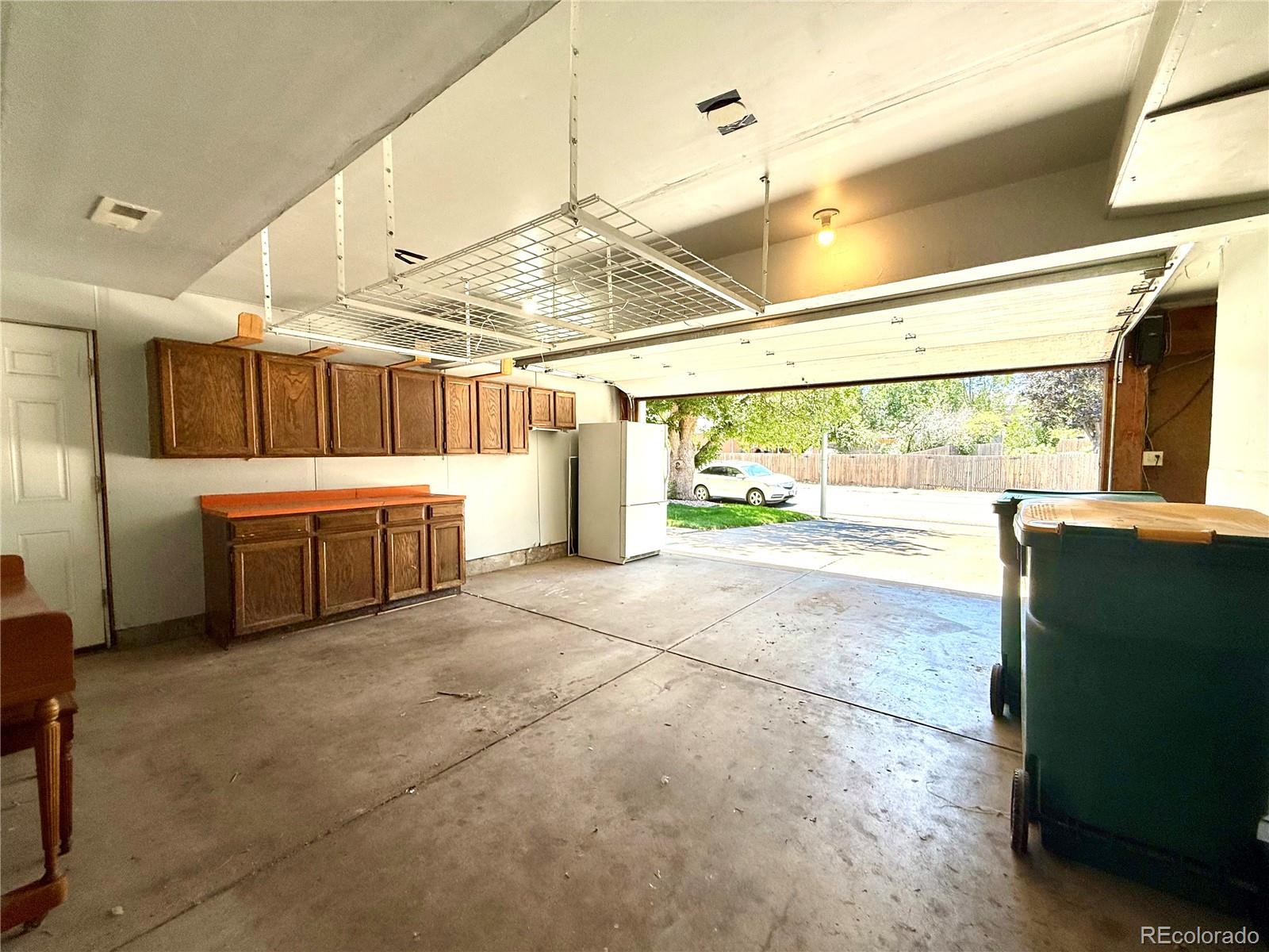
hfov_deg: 102.1
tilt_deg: -3.0
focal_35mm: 14
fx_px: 513
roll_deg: +0.1
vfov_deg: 85.7
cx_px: 634
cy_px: 476
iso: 64
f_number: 2.2
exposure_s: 1/310
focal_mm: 2.22
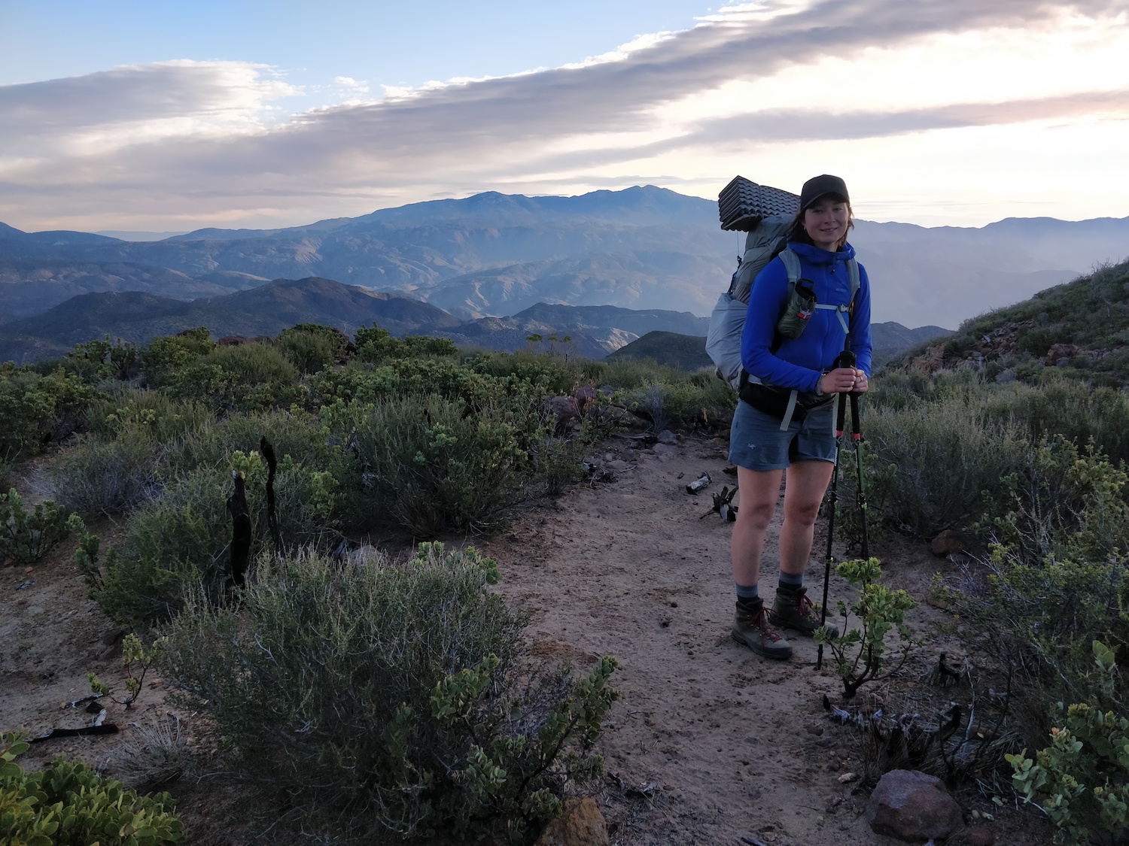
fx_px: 783
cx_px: 564
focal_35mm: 24
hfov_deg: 71.6
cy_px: 423
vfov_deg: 56.8
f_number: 1.7
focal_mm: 4.1
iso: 320
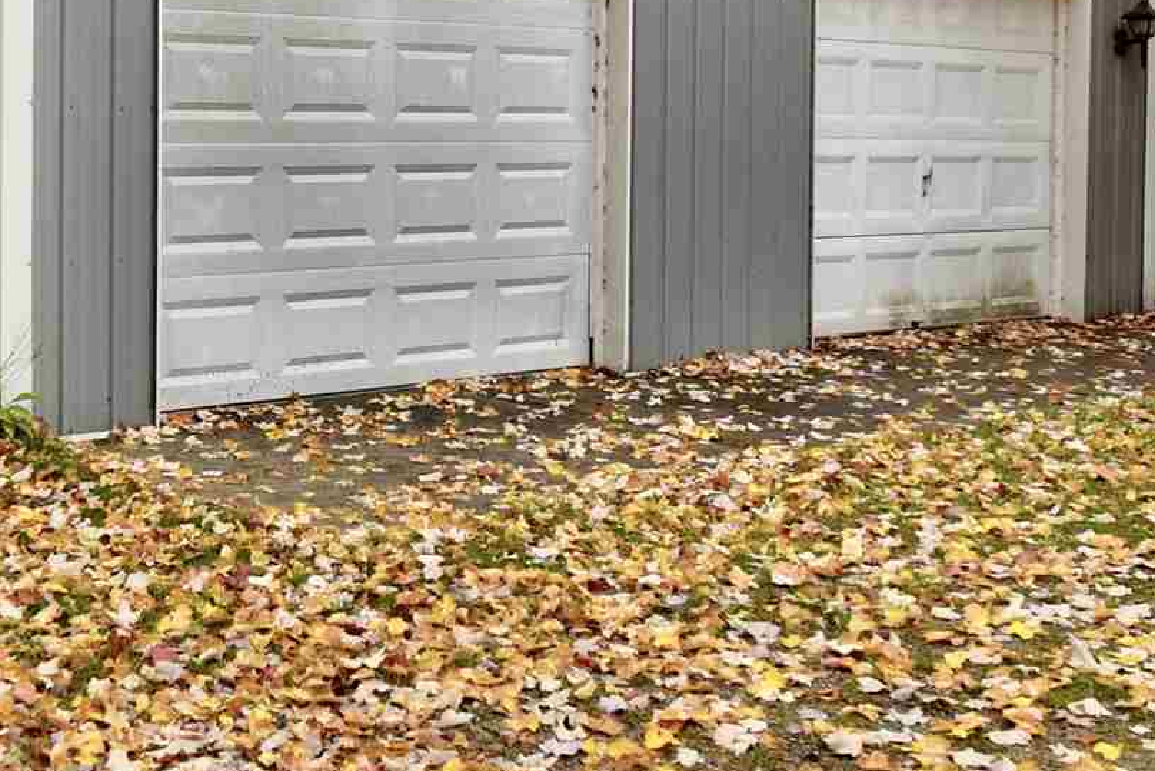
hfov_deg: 33.8
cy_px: 208
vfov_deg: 23.6
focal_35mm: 57
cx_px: 203
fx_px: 1829
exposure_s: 1/160
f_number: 5.6
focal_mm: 10
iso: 200
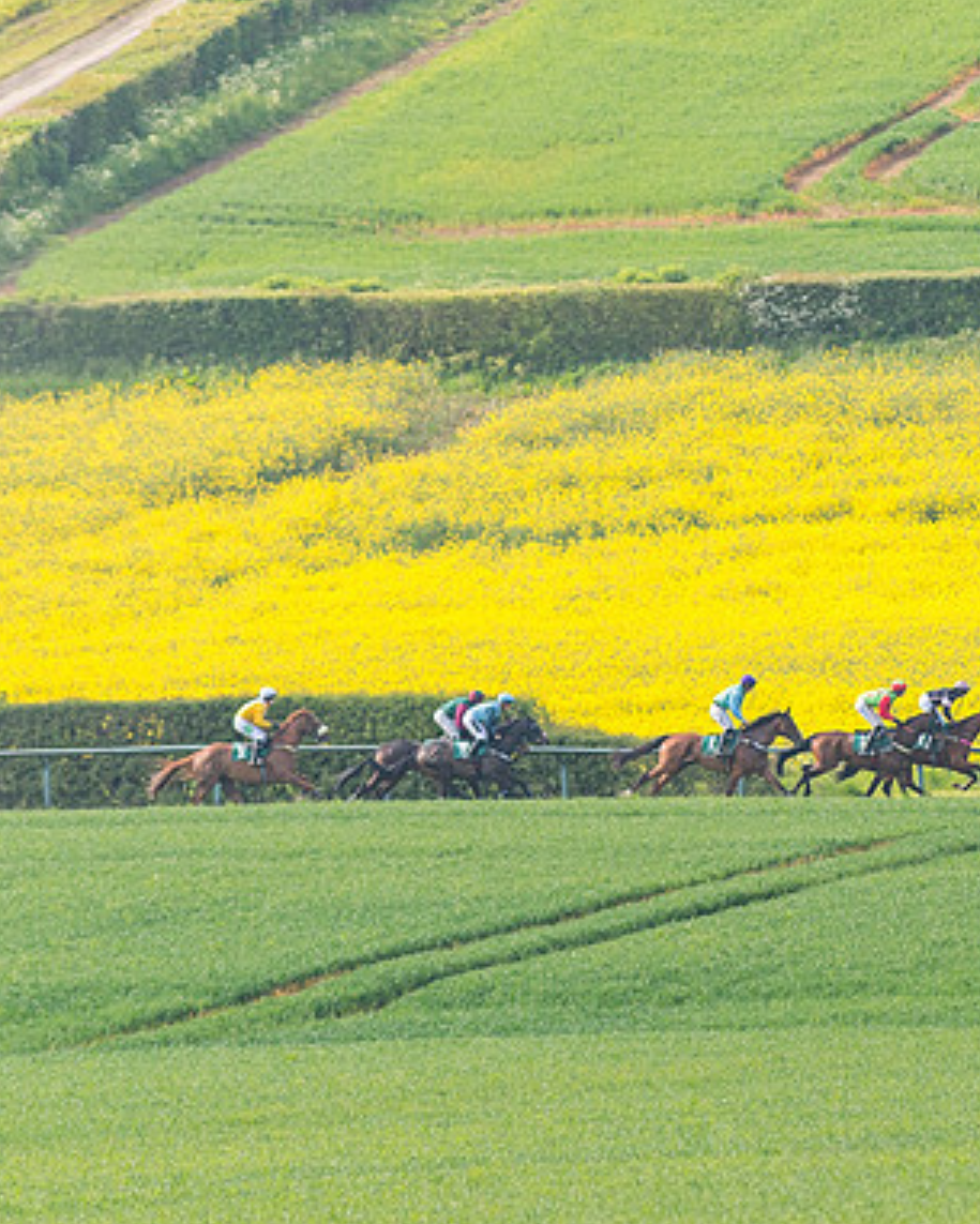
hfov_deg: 2.0
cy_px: 570
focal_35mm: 785
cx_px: 857
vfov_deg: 2.5
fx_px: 28449
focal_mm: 300
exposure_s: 1/2500
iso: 400
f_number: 5
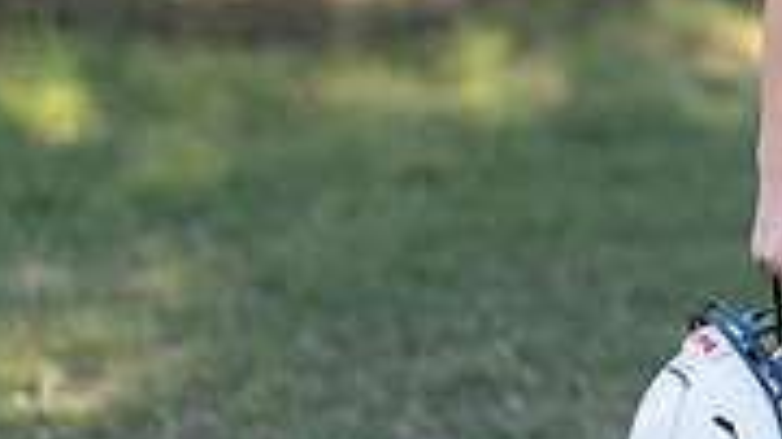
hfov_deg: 10.6
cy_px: 32
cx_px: 1153
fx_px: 4062
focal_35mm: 196
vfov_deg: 6.2
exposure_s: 1/1250
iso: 100
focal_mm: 50
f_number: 1.2
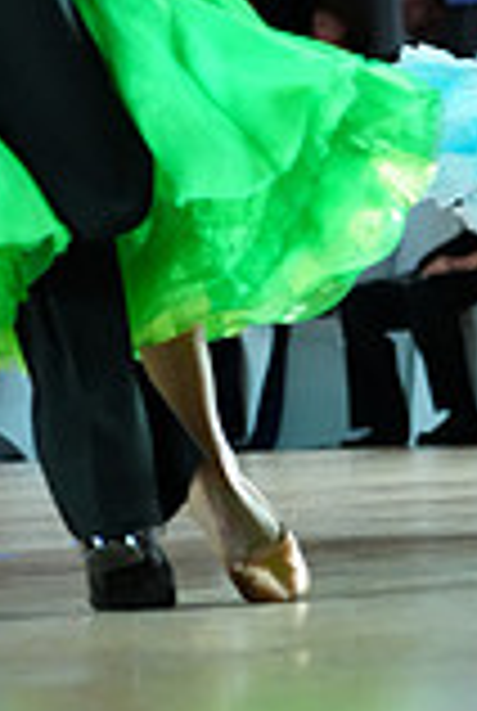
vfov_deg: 5.3
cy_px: -324
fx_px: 7618
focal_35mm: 385
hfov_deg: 3.6
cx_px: 830
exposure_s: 1/400
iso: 4000
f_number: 4
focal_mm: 105
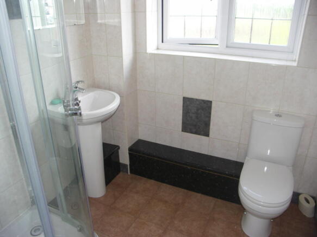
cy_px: 118
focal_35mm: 28
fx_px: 256
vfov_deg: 49.7
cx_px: 158
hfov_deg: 63.5
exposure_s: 1/50
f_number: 2.8
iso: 100
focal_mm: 7.2
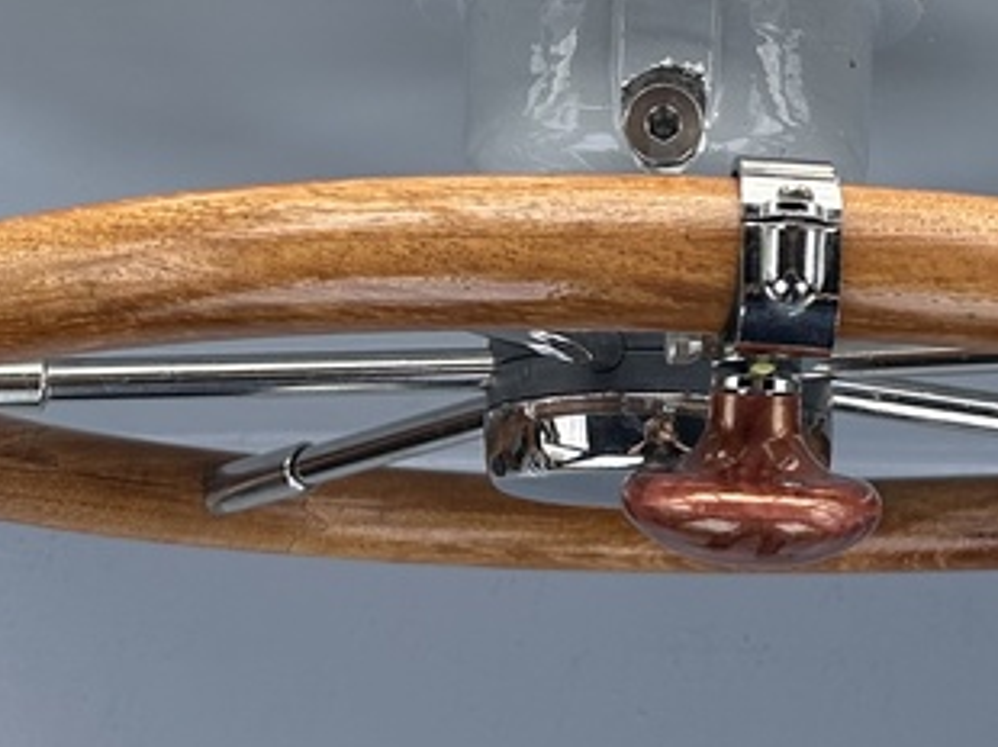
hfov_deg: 21.0
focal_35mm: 93
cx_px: 663
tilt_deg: -58.6
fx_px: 2679
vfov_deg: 14.5
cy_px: -467
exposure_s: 1/704
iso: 80
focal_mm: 6.86
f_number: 1.78
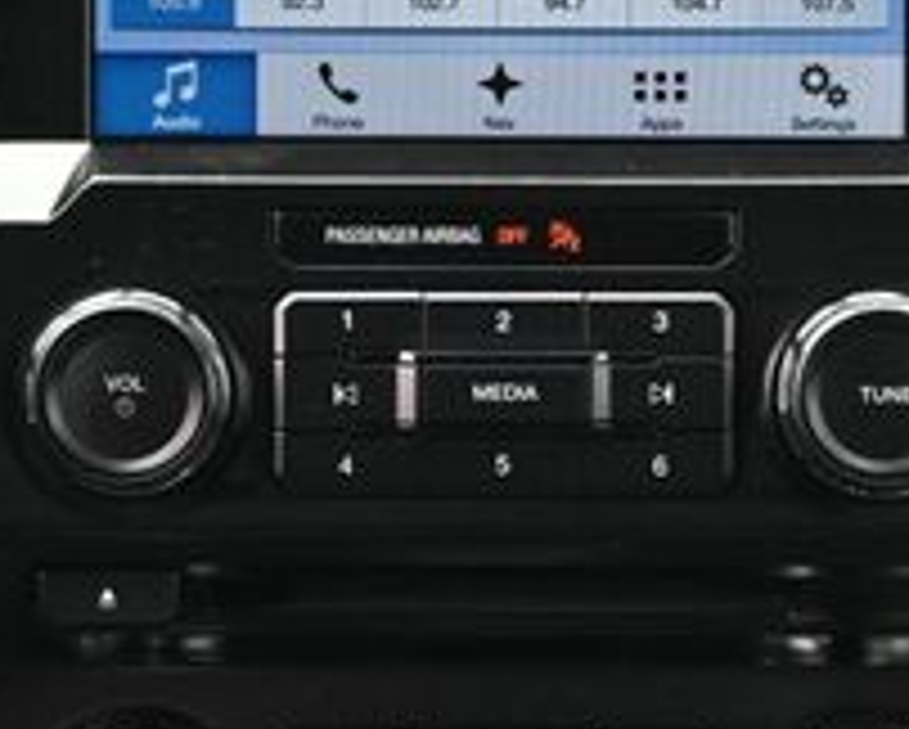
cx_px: 513
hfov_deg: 9.0
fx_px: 5763
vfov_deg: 7.2
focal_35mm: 214
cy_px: 194
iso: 1100
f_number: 6
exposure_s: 1/125
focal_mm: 48
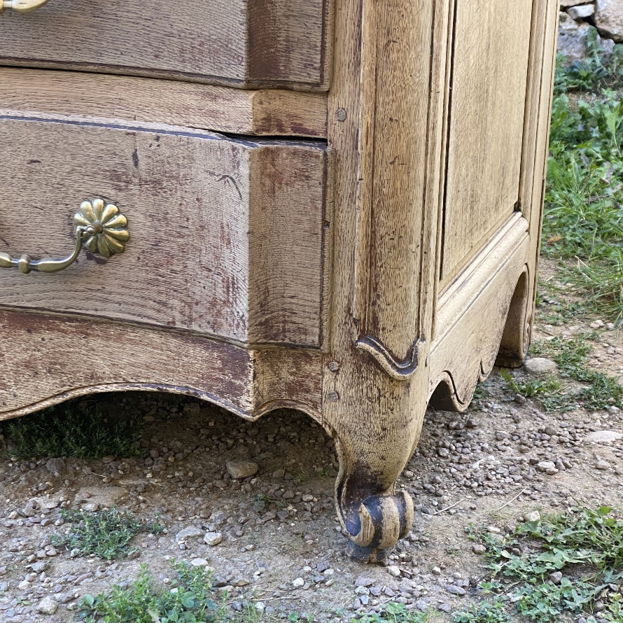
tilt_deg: -20.4
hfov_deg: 27.7
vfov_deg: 27.7
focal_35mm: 62
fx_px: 1262
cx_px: 309
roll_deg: -4.0
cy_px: 365
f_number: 2
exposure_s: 1/122
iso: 64
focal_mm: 6
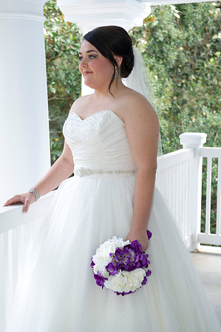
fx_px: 554
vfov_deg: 33.4
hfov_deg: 22.6
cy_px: 166
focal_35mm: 60
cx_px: 110
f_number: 5.6
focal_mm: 60
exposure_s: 1/50
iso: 320
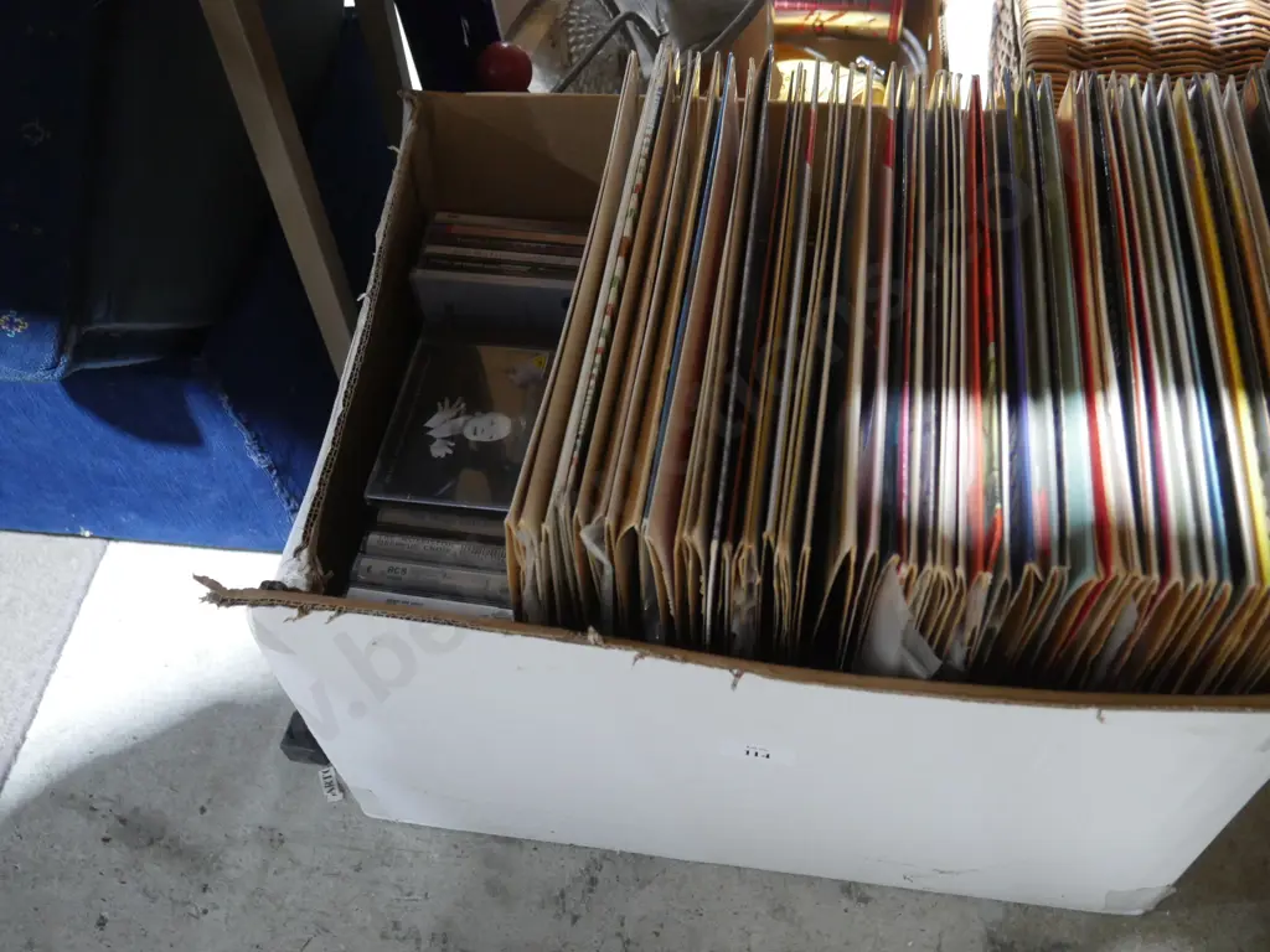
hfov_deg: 60.0
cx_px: 635
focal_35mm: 30
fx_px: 1101
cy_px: 476
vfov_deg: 46.8
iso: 2000
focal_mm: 15
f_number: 3.6
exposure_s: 1/60
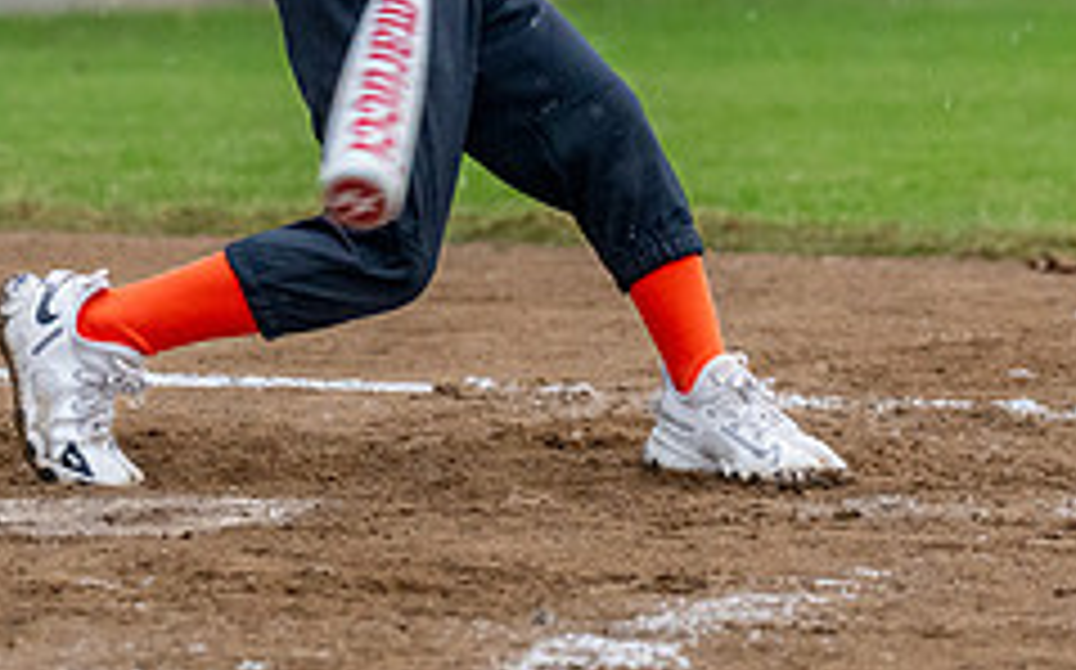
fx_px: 18725
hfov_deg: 3.3
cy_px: -264
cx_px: 398
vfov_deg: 2.1
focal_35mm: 639
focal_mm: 163
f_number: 2.8
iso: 1600
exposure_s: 1/1000
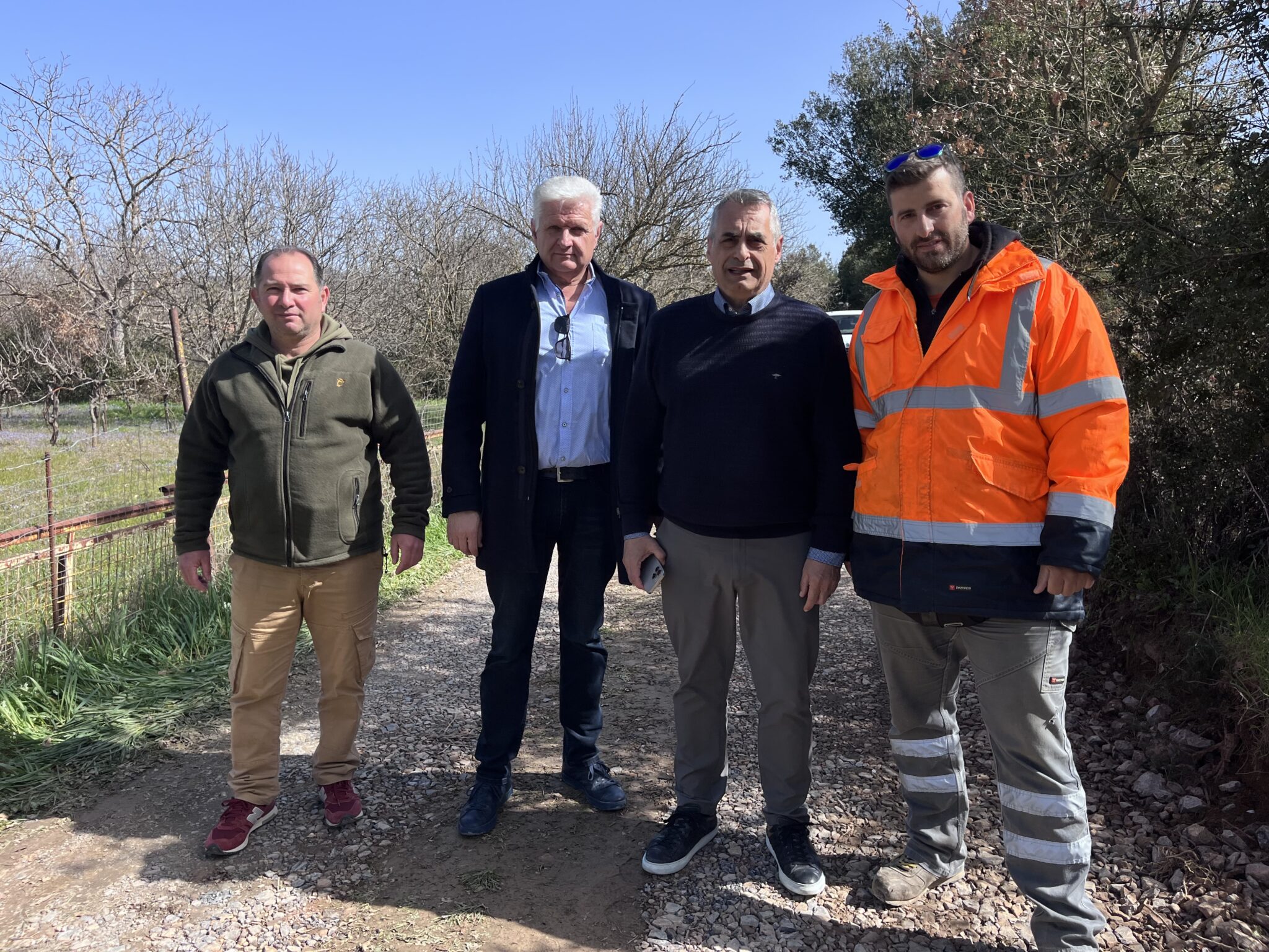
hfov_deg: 67.3
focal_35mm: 26
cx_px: 634
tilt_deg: -8.6
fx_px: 953
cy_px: 476
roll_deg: -0.6
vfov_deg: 53.1
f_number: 1.6
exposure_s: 1/2358
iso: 50
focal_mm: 5.1
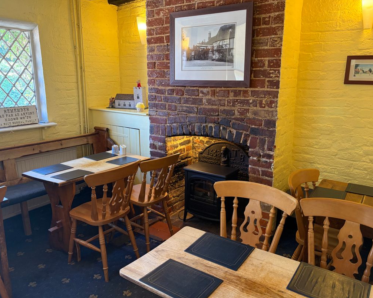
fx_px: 309
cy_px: 146
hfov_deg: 62.2
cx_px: 190
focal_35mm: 28
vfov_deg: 51.5
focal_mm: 5.96
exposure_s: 1/50
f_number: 1.6
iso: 200
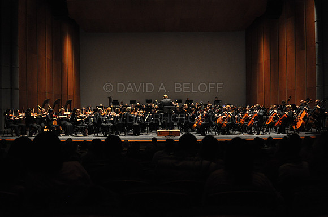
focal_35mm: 36
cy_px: 108
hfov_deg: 53.2
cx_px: 164
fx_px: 328
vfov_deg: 36.8
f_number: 2.8
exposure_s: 1/250
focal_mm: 24
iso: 1600
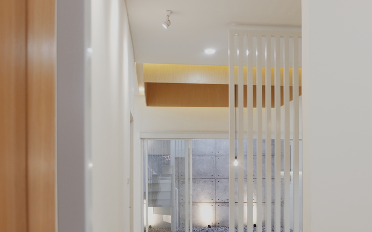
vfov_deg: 33.3
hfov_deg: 52.8
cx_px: 185
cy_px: 189
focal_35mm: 37
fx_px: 375
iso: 400
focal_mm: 16
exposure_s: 1/28
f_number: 3.5
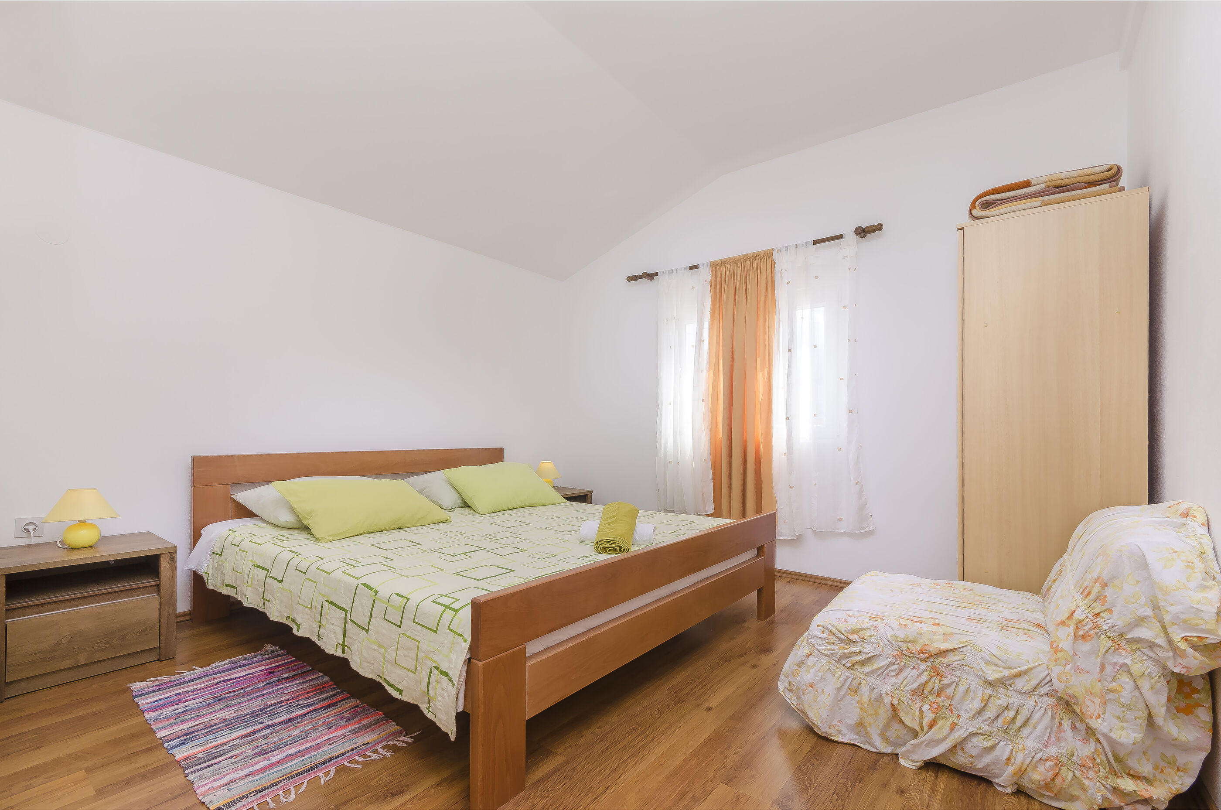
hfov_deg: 100.5
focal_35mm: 15
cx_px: 610
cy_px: 405
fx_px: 508
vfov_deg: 77.1
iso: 250
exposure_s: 1/160
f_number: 9
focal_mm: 10
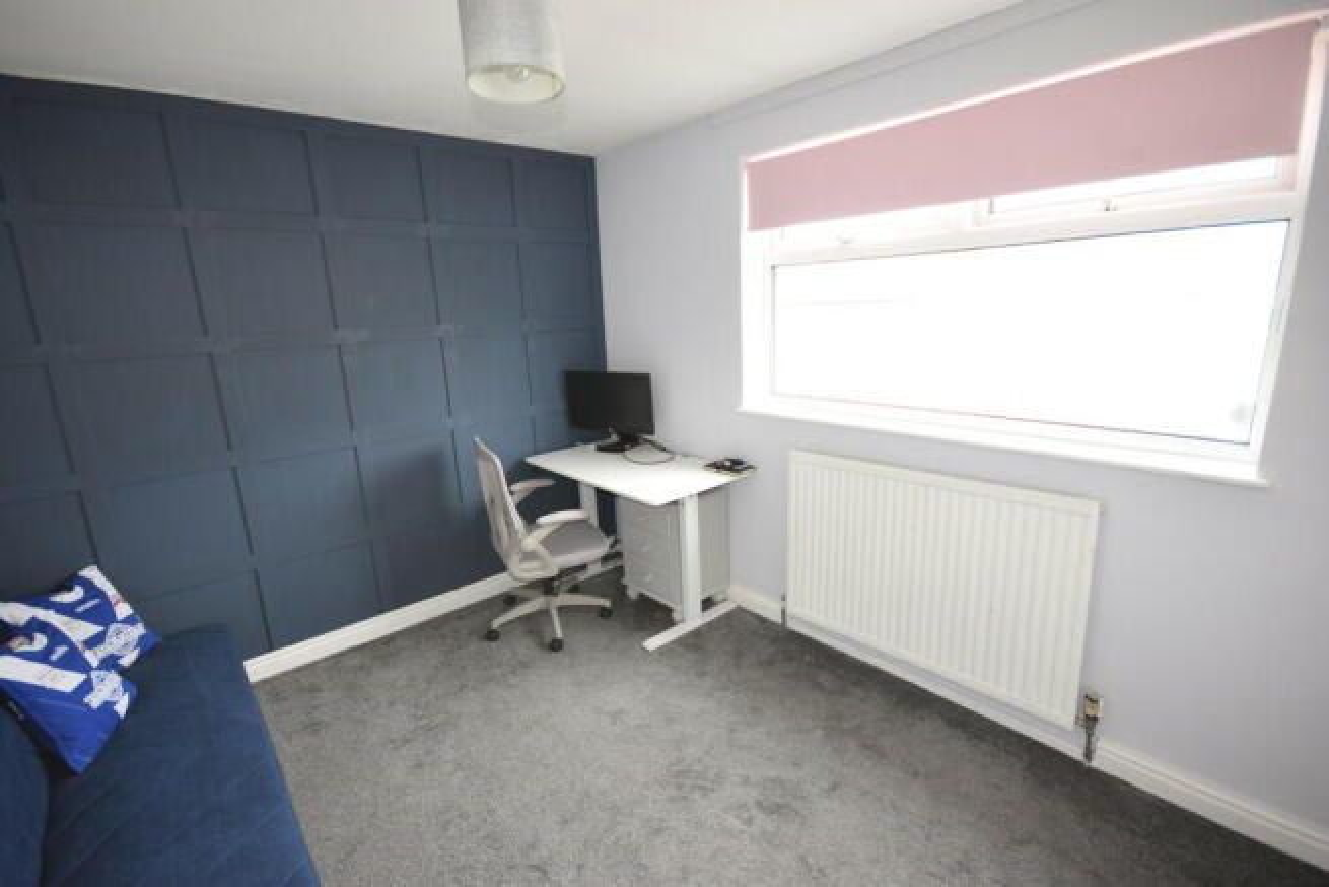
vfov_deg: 72.1
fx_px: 609
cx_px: 664
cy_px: 444
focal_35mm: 16
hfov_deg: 95.0
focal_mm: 11
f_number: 5
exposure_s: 1/100
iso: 800
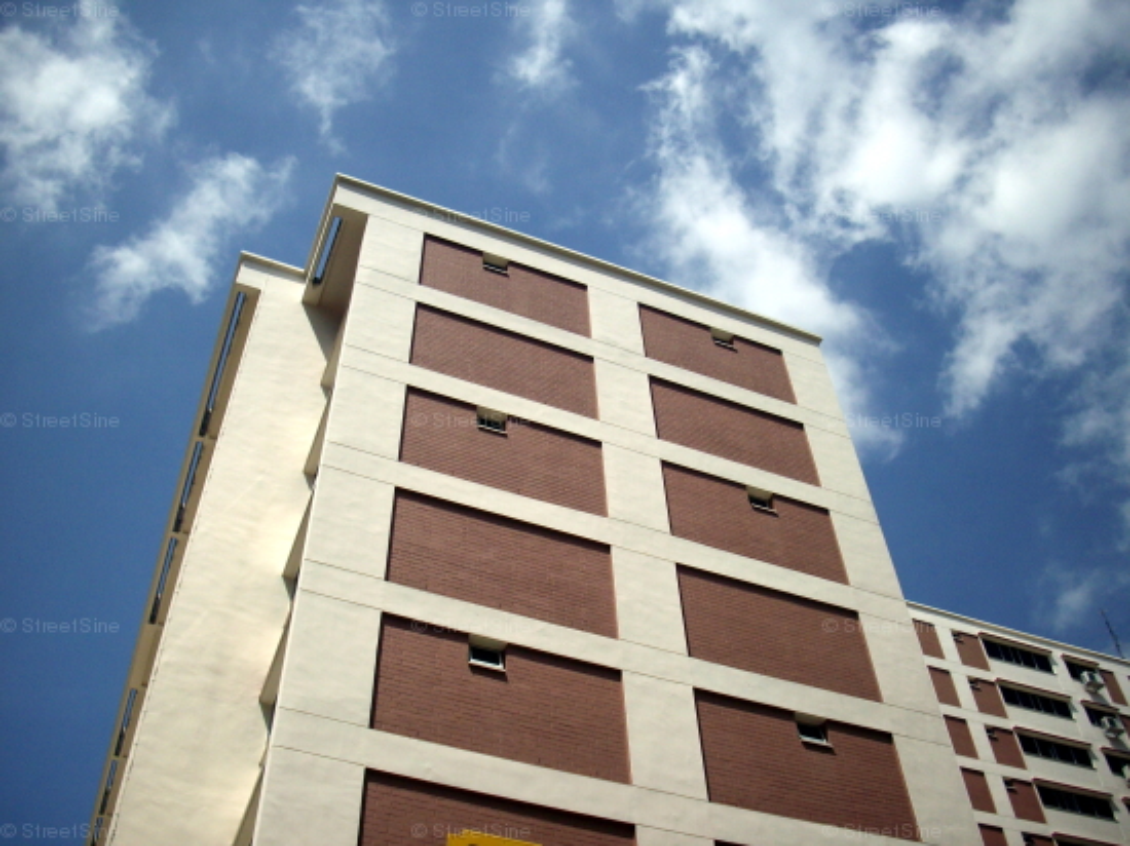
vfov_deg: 38.6
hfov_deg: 50.2
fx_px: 1207
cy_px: 423
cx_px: 565
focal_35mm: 37
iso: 80
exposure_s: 1/1000
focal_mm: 6.2
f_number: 5.6
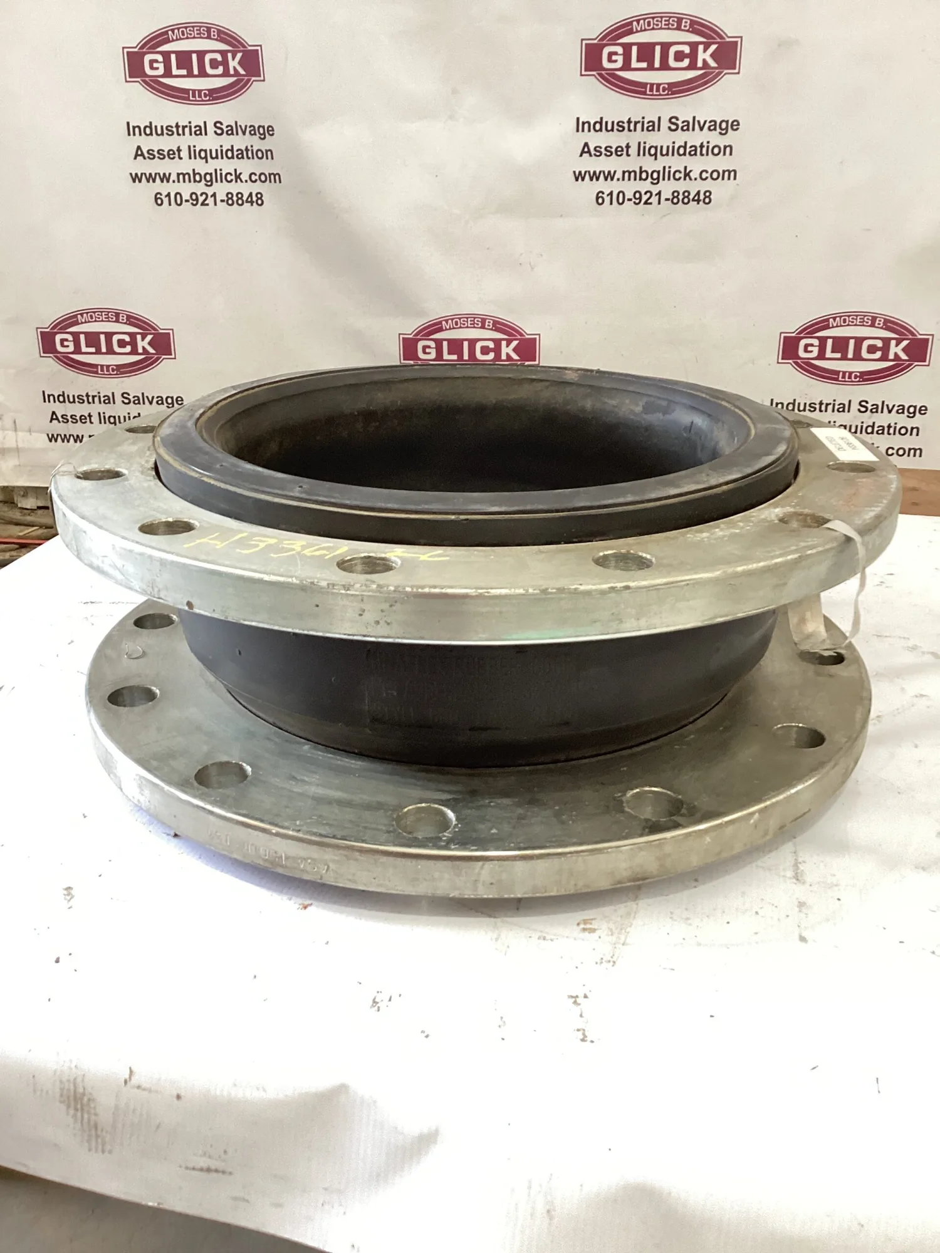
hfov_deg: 45.4
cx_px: 470
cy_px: 626
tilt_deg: -22.3
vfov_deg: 58.4
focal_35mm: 31
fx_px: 1122
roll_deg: +2.0
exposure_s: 1/50
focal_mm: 3.3
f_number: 2.4
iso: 200
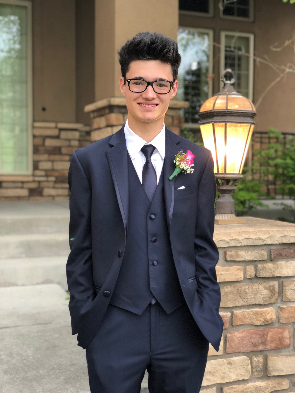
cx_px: 148
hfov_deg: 28.0
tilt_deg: -1.5
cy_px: 196
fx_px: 591
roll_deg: +0.1
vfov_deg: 36.8
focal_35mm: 52
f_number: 2.4
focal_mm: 6
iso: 80
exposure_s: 1/60
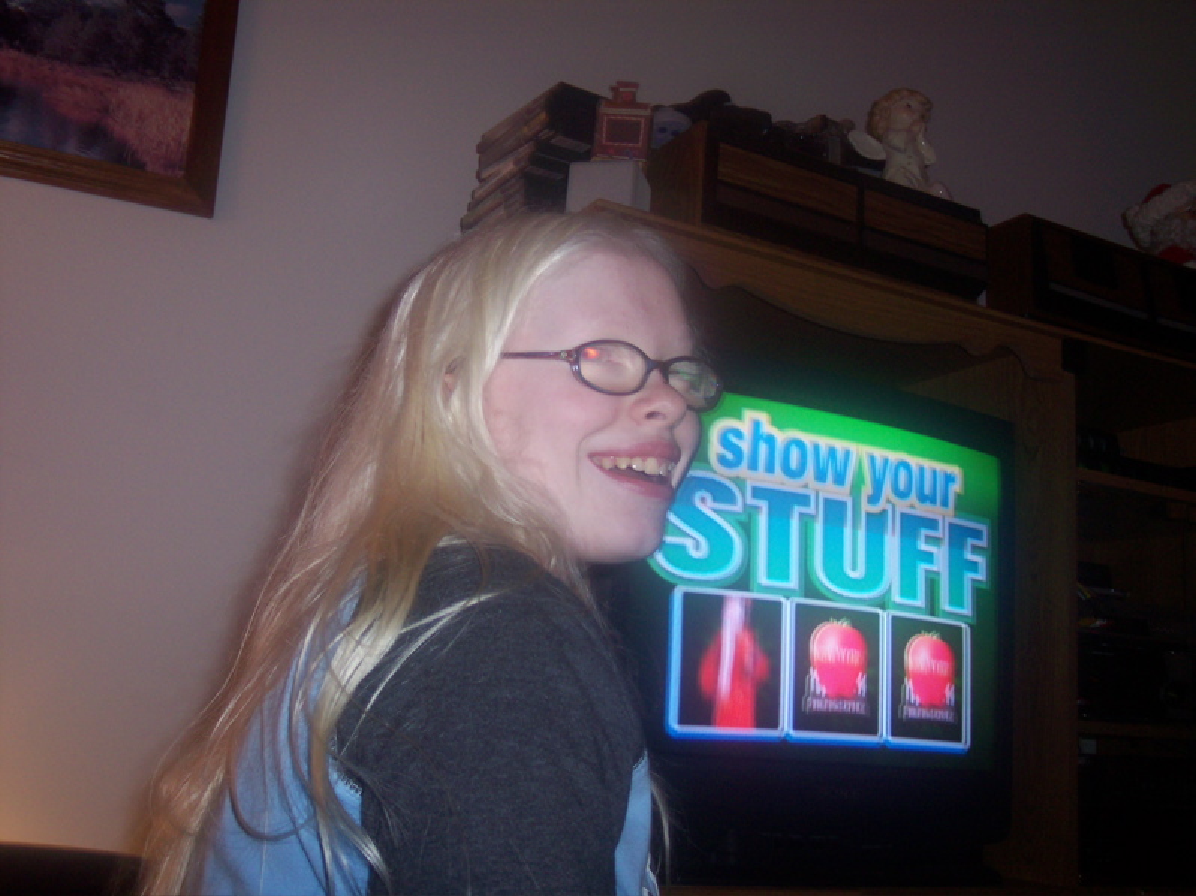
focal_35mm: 38
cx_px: 598
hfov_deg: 49.0
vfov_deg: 37.7
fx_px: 1313
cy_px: 448
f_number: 2.8
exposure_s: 1/30
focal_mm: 8
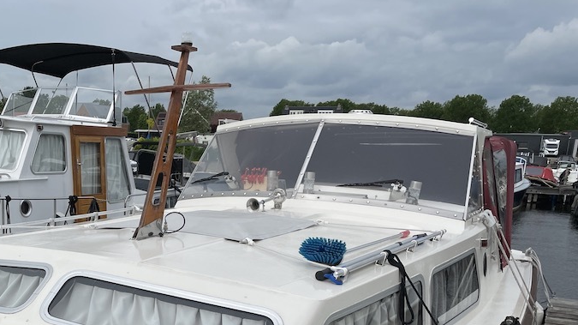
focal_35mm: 43
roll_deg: -1.8
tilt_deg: -15.9
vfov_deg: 26.2
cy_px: 326
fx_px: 659
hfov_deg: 45.9
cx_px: 154
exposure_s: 1/5556
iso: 32
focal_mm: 4.2
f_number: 1.6
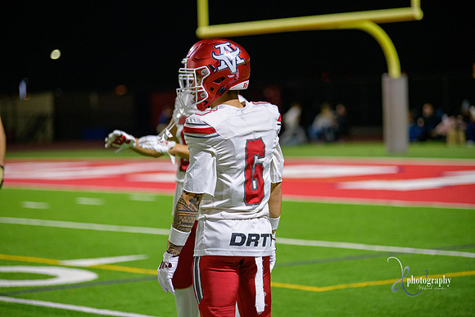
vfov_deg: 10.2
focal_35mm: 135
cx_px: 238
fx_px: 1782
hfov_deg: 15.2
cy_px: 158
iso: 2000
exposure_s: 1/320
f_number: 2.8
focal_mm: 135
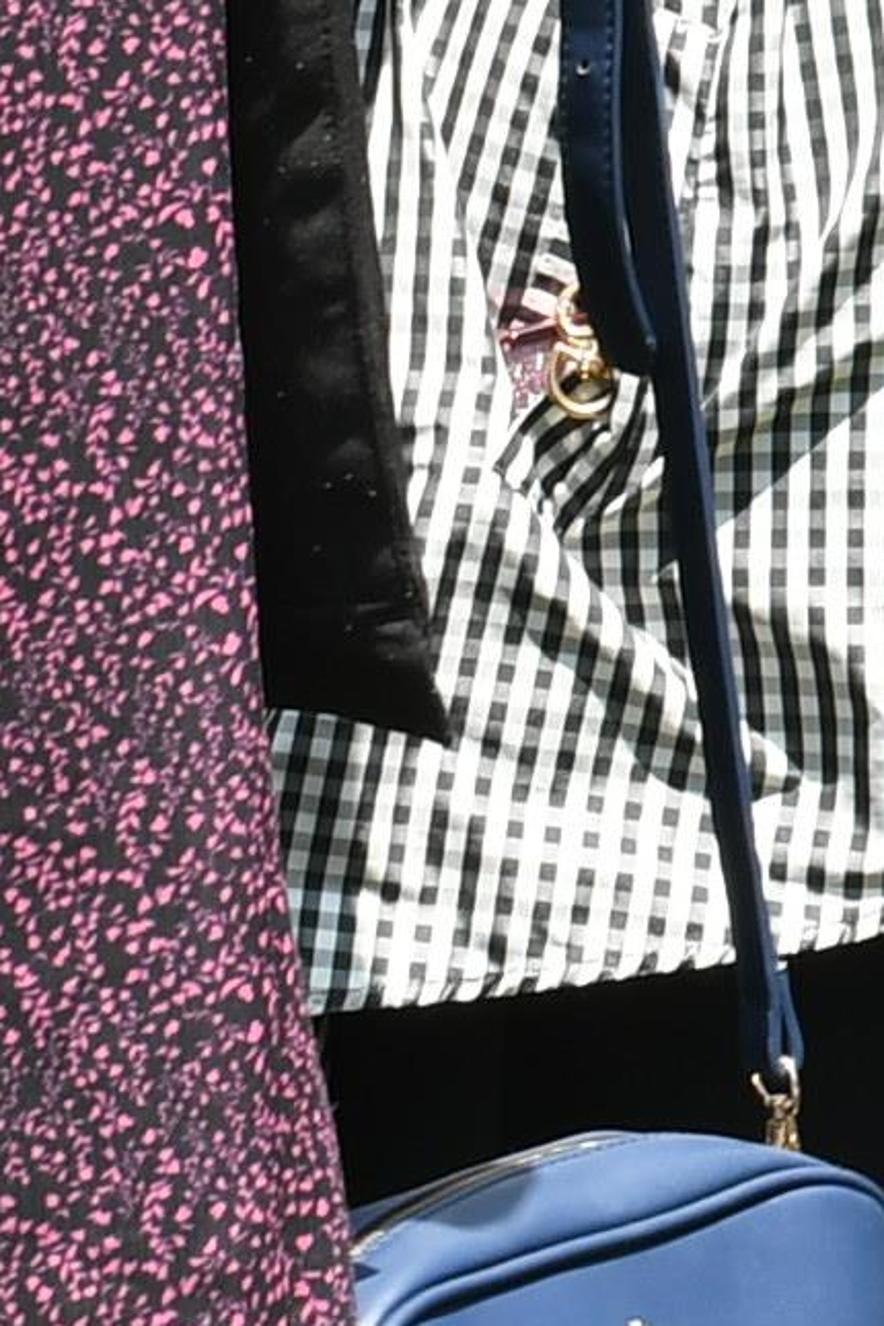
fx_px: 15027
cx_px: 2481
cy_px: -1299
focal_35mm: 408
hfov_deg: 3.3
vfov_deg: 5.0
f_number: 8
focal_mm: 42
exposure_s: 1/100
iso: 160
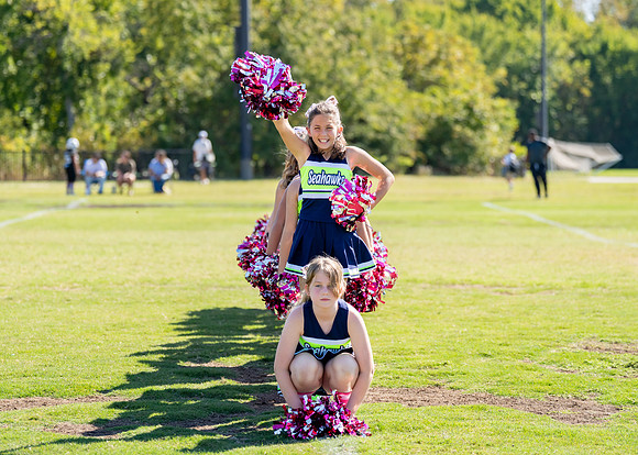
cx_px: 310
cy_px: 199
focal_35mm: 120
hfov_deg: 16.7
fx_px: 2175
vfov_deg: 12.0
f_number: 2.8
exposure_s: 1/2000
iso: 200
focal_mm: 101
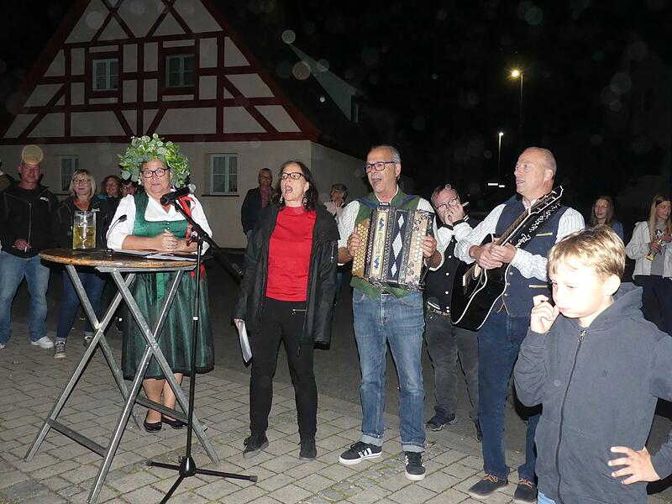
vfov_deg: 44.2
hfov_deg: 56.8
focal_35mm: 32
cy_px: 252
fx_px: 621
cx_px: 336
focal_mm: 5.7
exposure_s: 1/60
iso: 800
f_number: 2.8
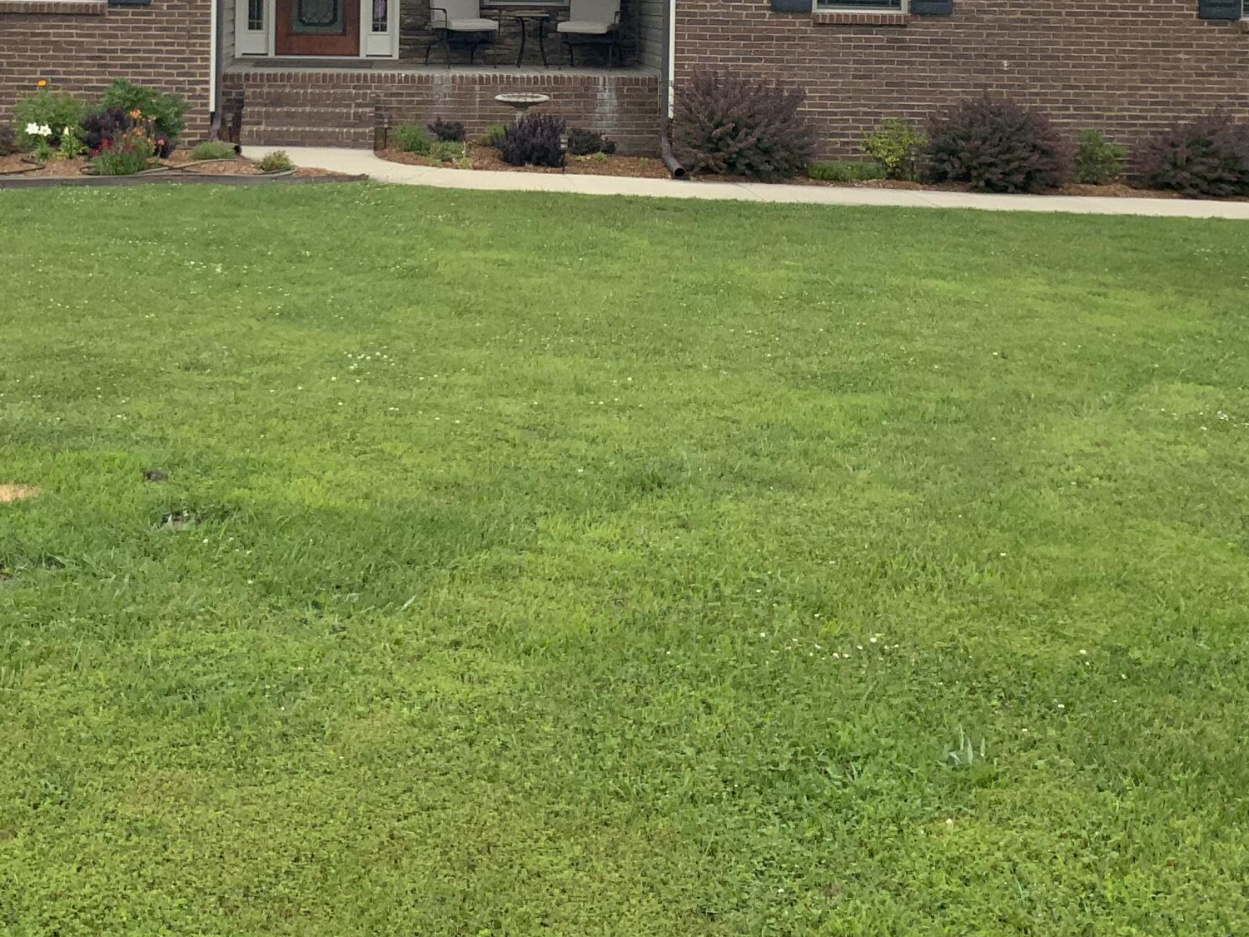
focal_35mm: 58
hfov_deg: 33.1
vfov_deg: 24.1
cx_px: 505
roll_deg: -1.8
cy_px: 2
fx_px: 2093
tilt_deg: -1.1
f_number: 1.8
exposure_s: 1/1490
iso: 16
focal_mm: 3
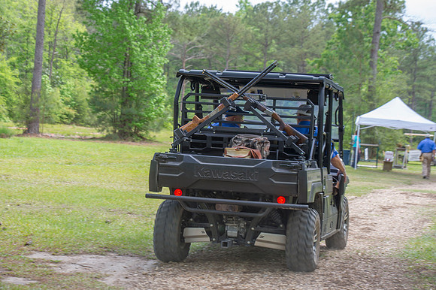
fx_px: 1210
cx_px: 218
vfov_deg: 13.7
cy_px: 145
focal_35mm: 100
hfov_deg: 20.4
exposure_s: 1/80
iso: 200
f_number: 8
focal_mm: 100
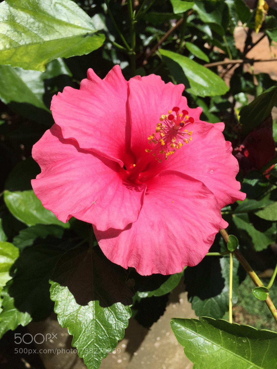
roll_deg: +5.3
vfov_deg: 61.7
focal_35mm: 29
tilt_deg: -34.1
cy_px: 184
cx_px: 138
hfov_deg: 48.2
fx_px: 309
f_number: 2.2
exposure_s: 1/2083
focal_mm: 4.15
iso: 32
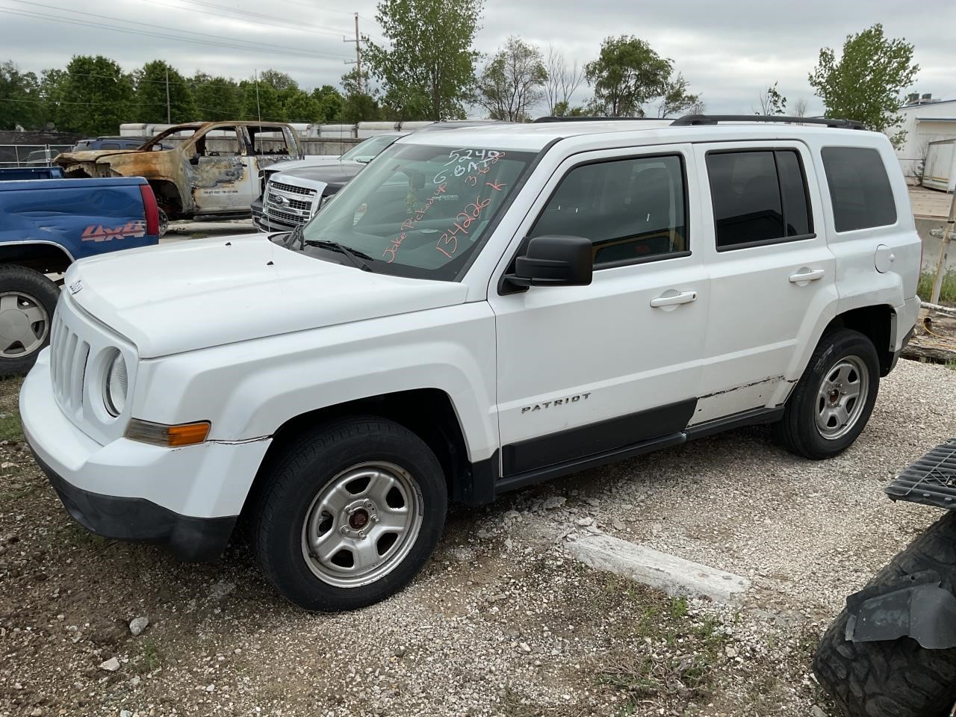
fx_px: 801
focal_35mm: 29
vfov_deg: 48.2
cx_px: 478
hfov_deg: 61.7
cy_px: 358
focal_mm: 3
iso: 16
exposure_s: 1/1144
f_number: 1.8
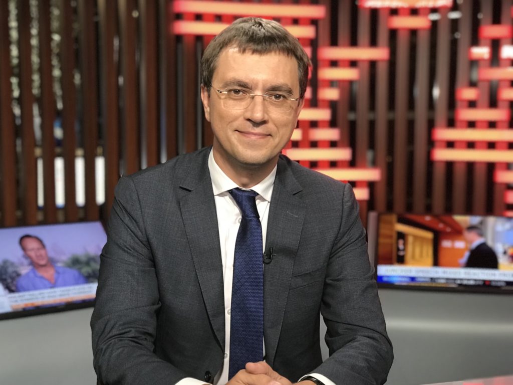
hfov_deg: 33.8
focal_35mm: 57
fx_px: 845
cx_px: 256
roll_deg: -0.8
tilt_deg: -4.6
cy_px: 192
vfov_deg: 25.7
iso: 200
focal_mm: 6.6
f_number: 2.8
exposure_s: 1/60
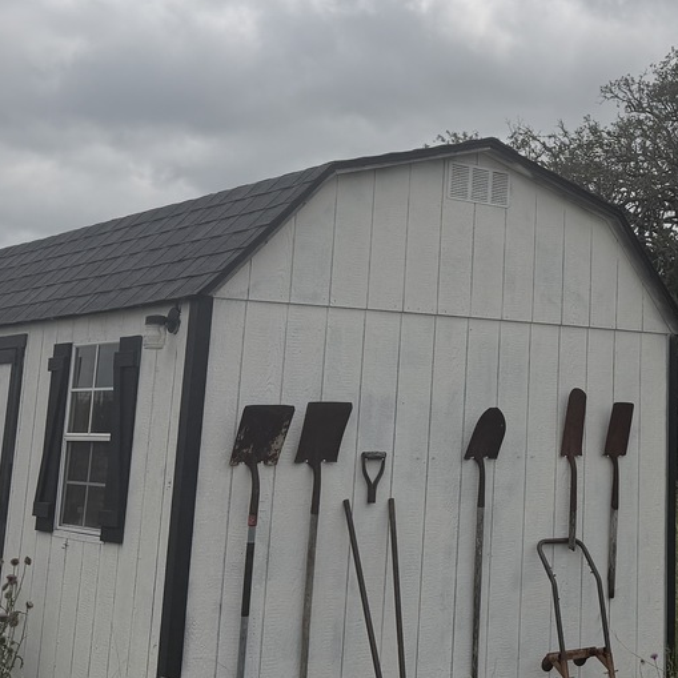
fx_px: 1330
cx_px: 653
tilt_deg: +11.6
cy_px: 144
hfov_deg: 27.2
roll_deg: -0.1
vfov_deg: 28.1
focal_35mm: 60
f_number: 1.78
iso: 80
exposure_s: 1/11905
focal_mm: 6.76
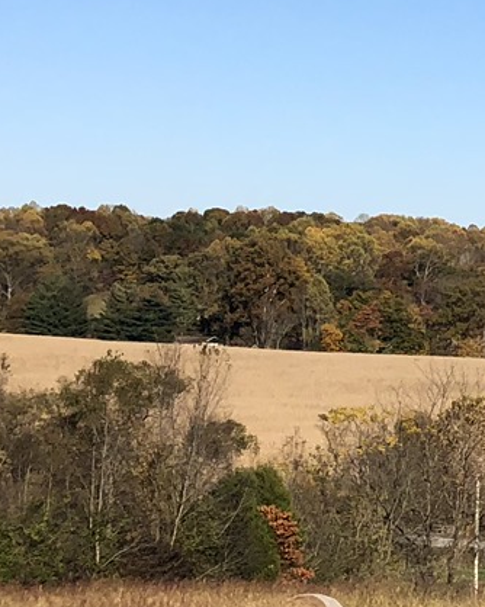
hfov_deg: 10.0
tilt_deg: +4.3
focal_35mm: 134
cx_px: 1175
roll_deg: -3.2
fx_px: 2406
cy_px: 54
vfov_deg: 14.2
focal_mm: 3.99
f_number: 1.8
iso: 20
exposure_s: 1/2558
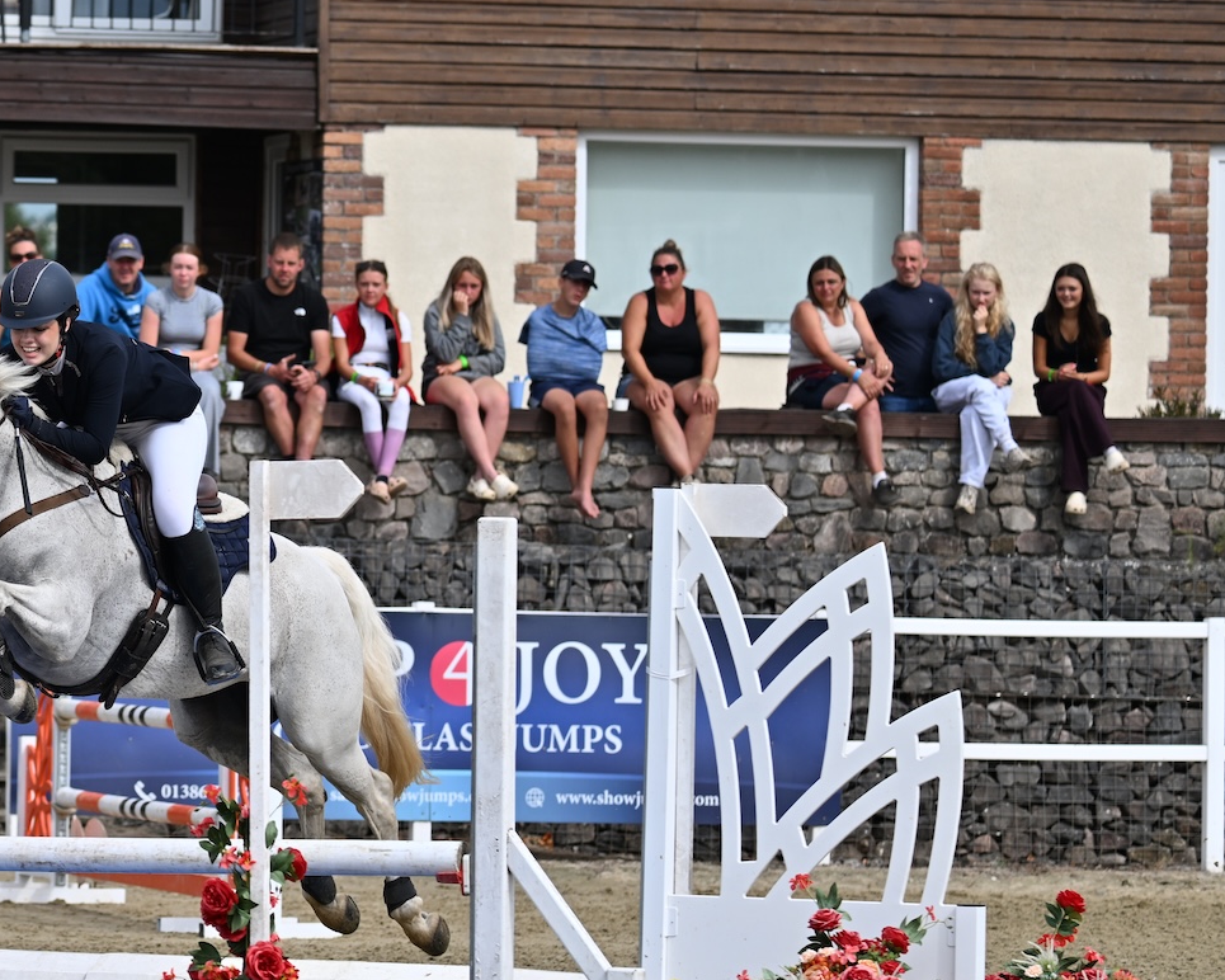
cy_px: 569
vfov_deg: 5.5
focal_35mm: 282
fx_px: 10224
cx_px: 168
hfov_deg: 6.8
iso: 110
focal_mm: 145
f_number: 4.8
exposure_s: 1/1250
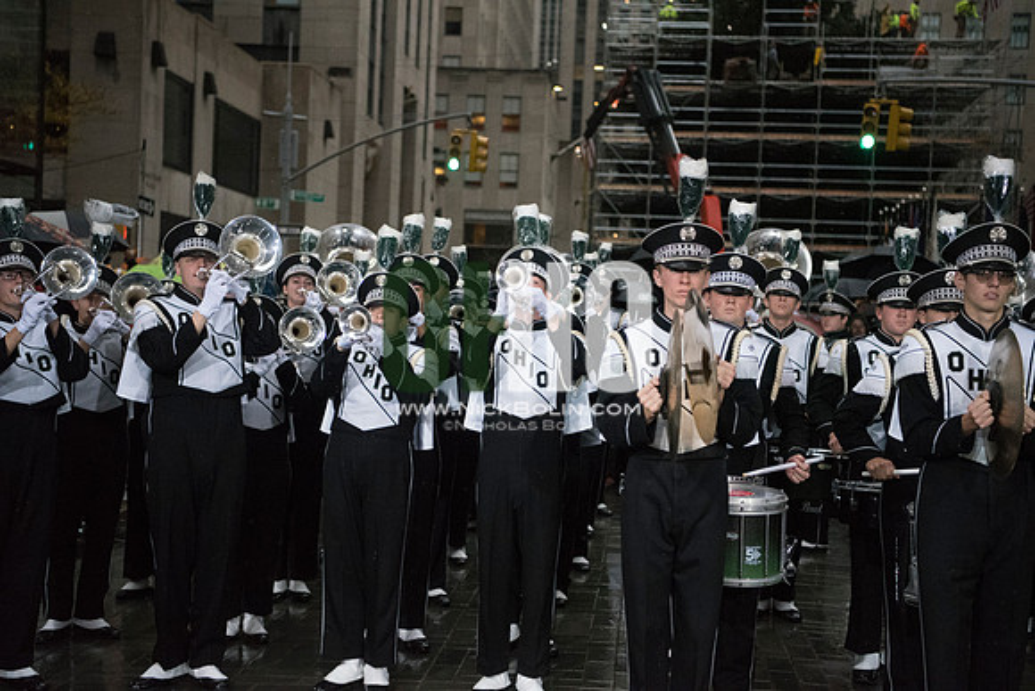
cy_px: 346
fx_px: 1582
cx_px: 518
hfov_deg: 36.2
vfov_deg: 24.6
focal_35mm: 55
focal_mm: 55
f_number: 2.8
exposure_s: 1/4000
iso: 10000
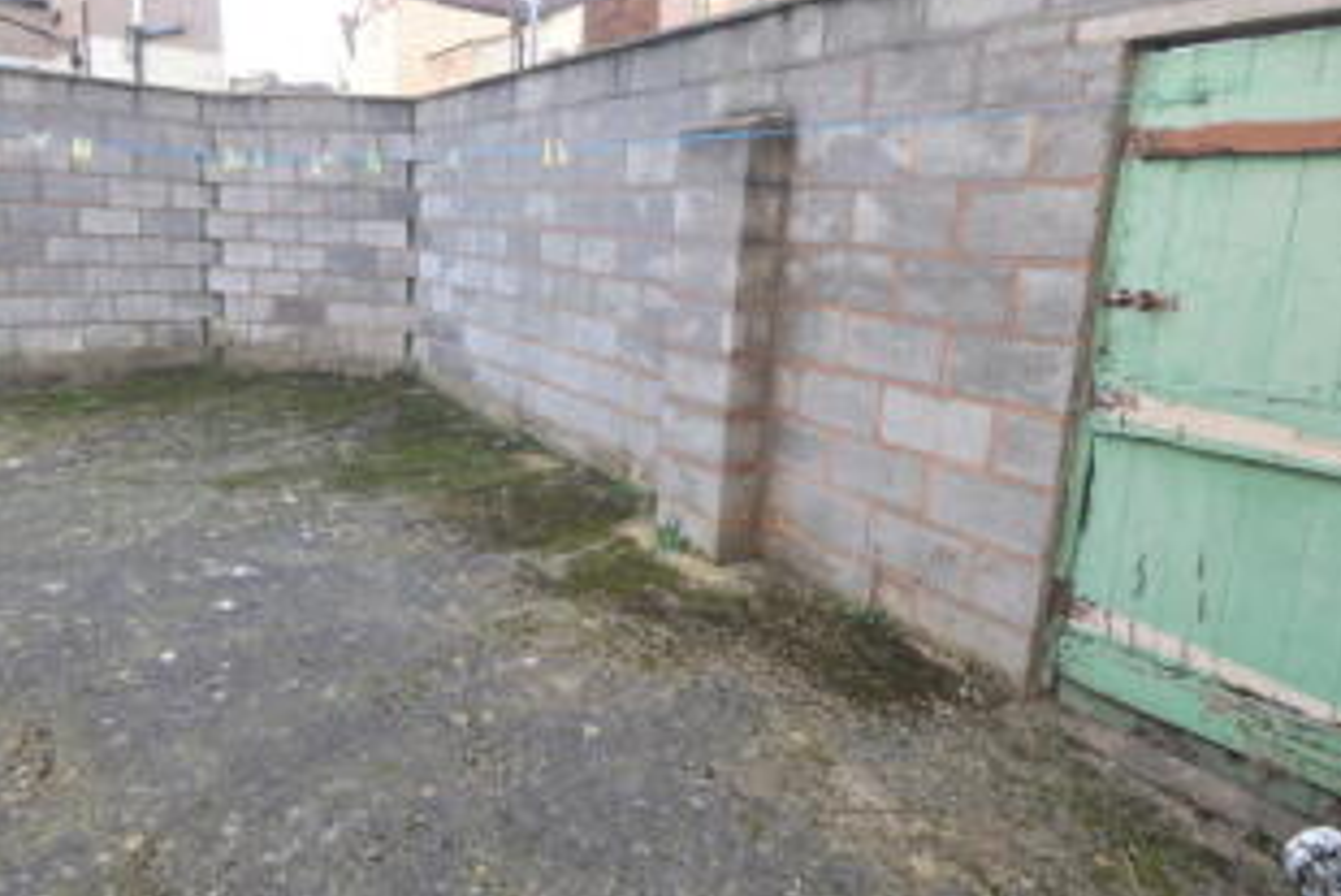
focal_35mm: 23
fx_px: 857
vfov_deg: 55.1
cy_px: 409
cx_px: 601
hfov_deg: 75.8
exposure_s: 1/200
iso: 200
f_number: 3.5
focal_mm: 10
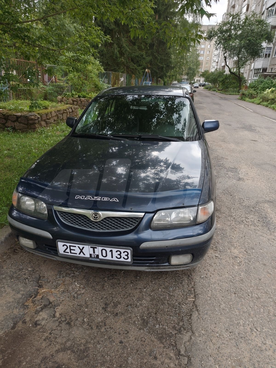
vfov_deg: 73.9
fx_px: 245
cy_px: 184
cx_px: 138
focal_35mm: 23
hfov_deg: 58.9
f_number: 1.65
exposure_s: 1/100
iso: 160
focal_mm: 6.19
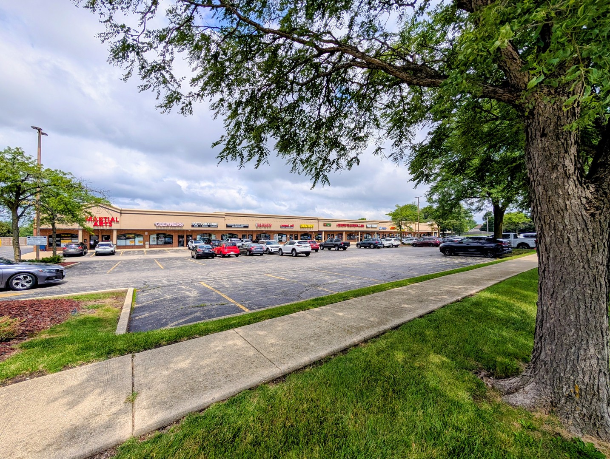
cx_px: 305
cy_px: 230
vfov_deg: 94.7
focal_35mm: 12
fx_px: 212
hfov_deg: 110.5
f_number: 1.7
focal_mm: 2.02
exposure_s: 1/4505
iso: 56
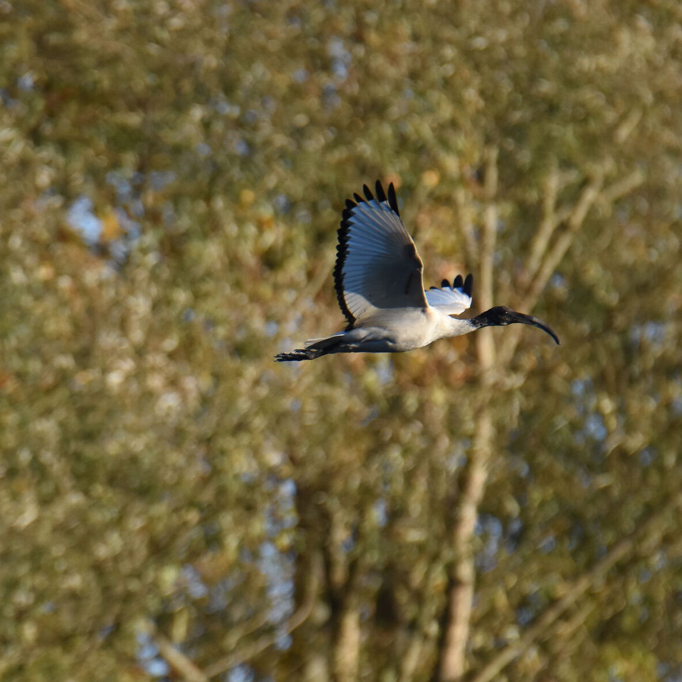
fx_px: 34416
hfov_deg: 1.1
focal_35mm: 1544
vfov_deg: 1.1
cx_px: 194
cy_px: 446
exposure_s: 1/2000
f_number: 6.3
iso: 1000
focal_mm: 600
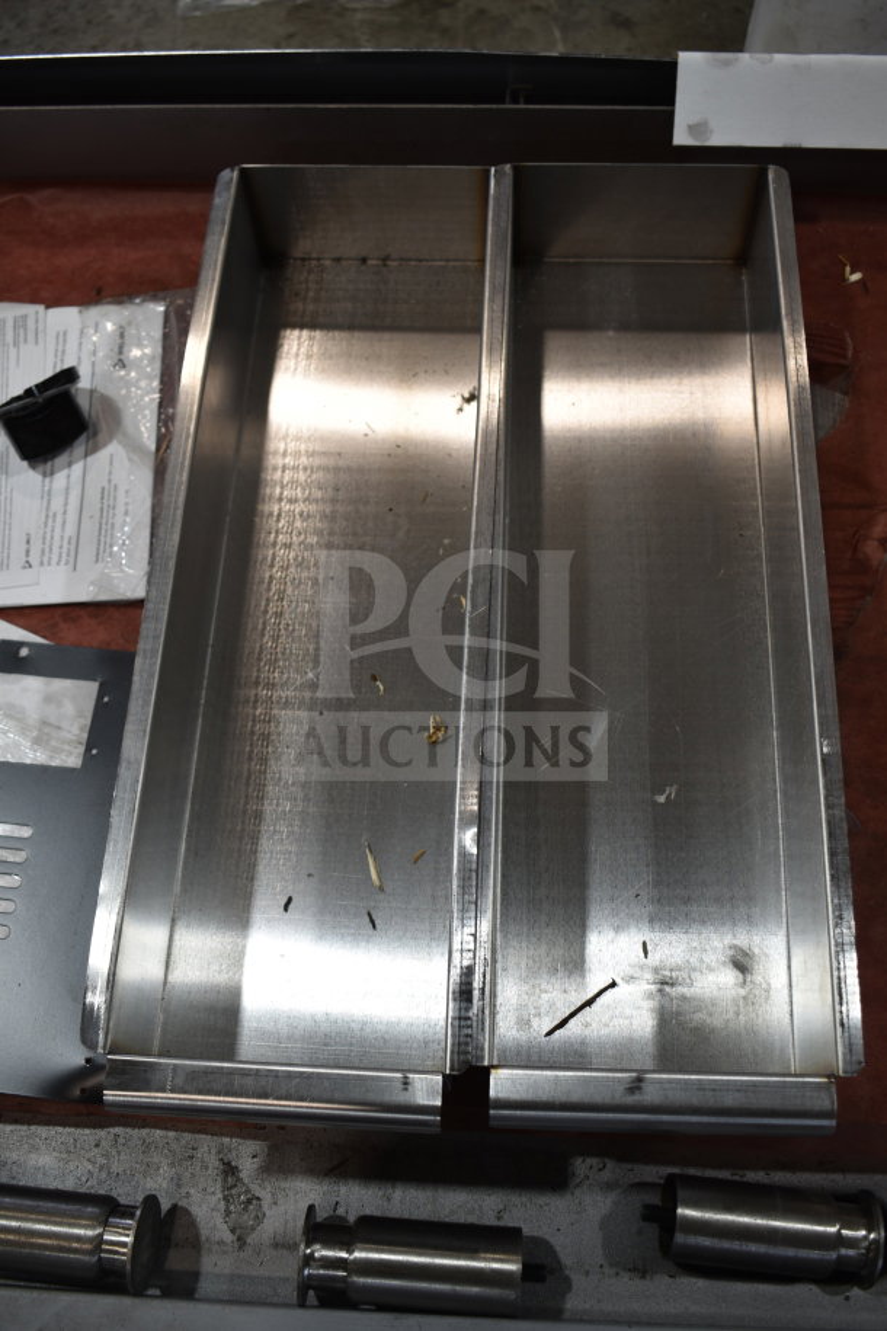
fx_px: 1330
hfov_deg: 36.9
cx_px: 444
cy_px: 666
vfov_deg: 53.1
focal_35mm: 36
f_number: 3.8
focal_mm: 24
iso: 100
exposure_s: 1/60
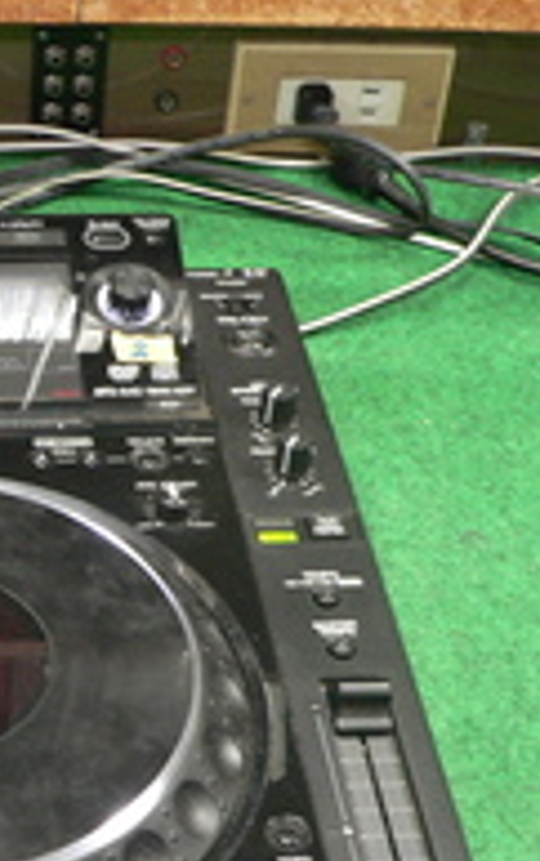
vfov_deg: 27.2
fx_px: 1762
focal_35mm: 75
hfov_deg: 16.9
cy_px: 600
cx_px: -49
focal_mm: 6
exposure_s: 1/8
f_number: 2.8
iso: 200
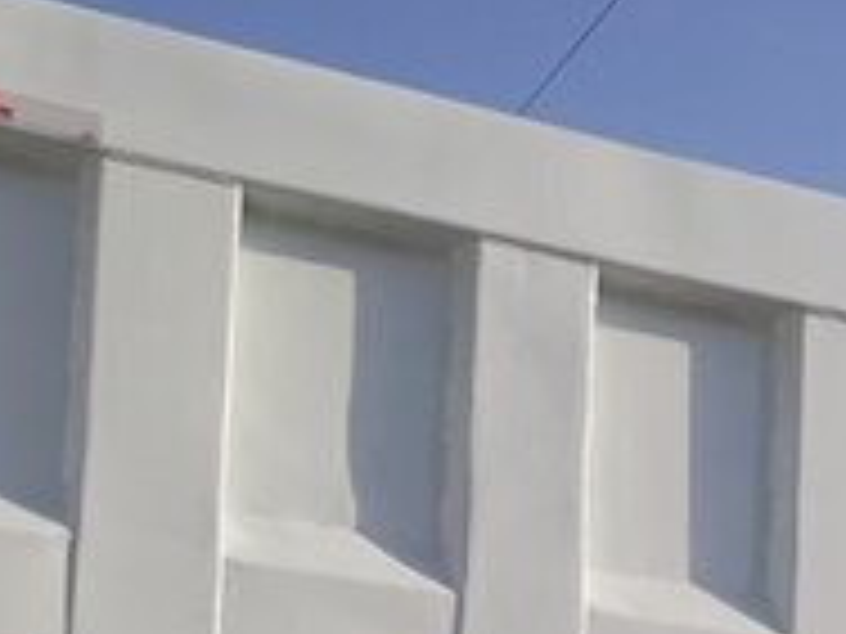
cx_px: 936
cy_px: 951
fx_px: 2322
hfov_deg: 19.7
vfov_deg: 14.5
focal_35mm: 95
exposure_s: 1/1912
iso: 40
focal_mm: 3.6
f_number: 1.9
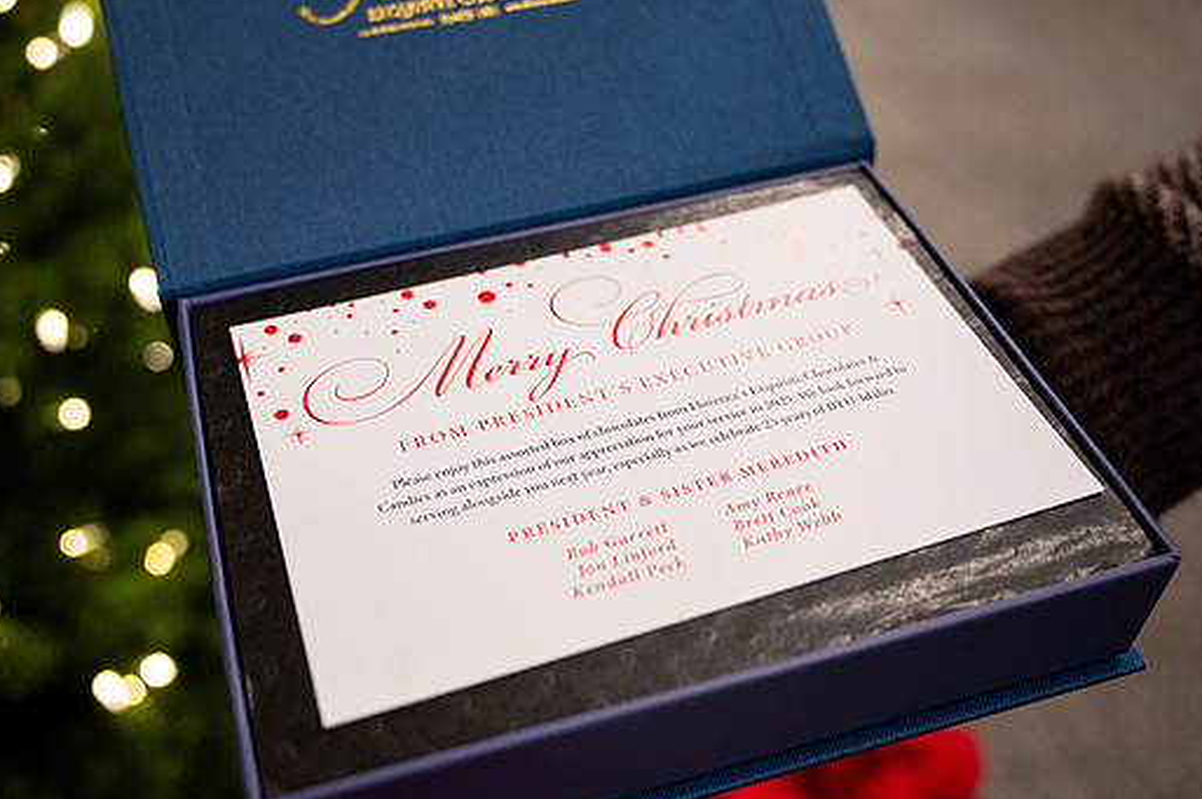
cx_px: 548
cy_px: 377
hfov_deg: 49.5
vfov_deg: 34.1
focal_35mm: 39
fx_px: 1301
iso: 1000
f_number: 4
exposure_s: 1/125
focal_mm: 34.5
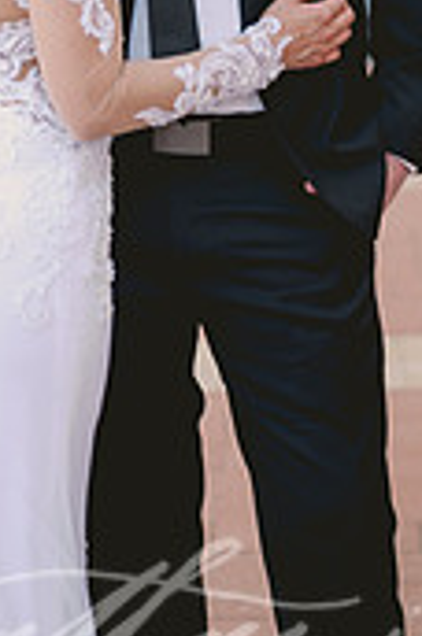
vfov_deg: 15.3
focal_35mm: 131
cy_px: -33
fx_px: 2313
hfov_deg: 10.4
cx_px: 131
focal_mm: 50
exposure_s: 1/125
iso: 50
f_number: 2
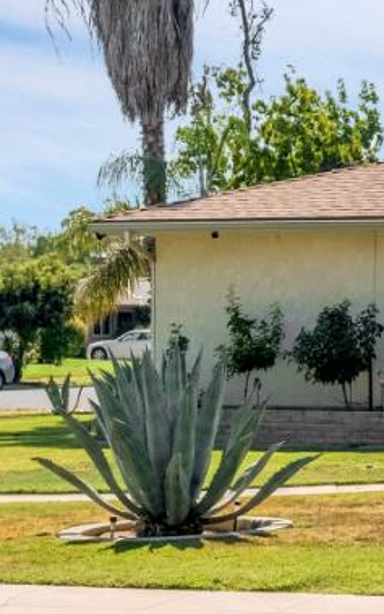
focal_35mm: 113
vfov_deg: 18.4
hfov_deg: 10.4
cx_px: 833
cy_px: 335
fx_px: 1891
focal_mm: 28
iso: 640
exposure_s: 1/2000
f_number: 7.1
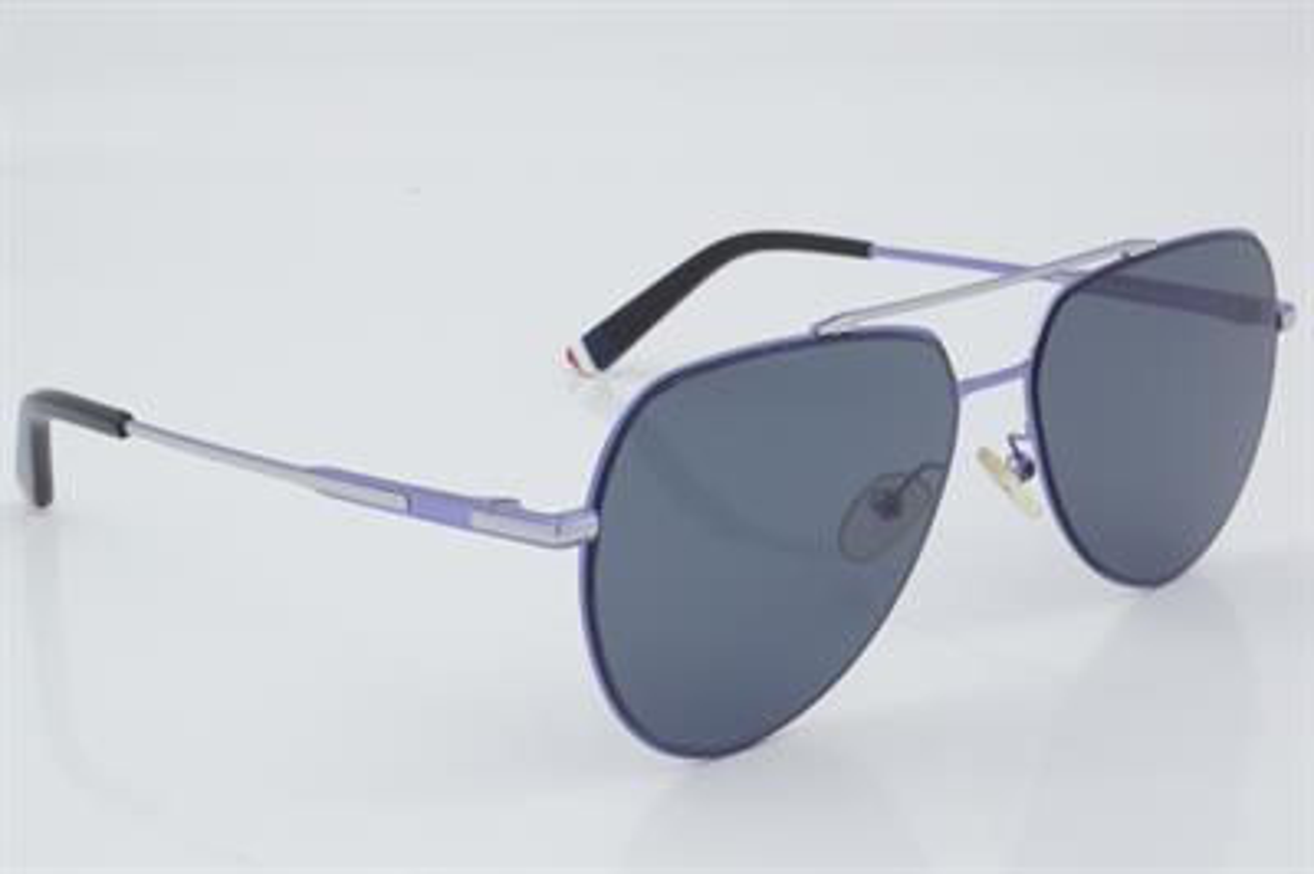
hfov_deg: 27.0
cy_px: 437
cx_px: 657
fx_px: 2735
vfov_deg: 18.2
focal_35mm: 75
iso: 100
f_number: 32
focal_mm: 50
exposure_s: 1/3
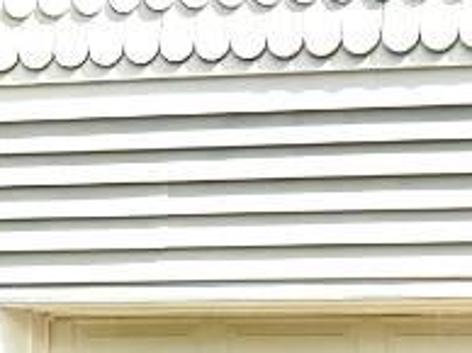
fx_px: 2533
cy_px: 505
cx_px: 1370
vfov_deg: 7.8
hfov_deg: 8.9
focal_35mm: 186
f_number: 1.78
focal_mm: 6.76
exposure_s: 1/4608
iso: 80
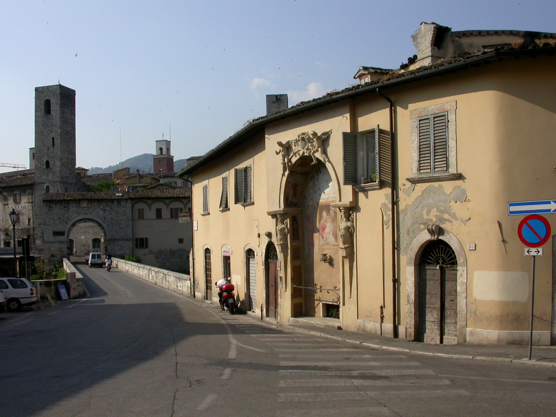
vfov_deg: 37.7
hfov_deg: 49.0
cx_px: 278
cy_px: 208
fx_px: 610
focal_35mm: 38
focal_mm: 7.85
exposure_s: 1/465
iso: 100
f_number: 7.5
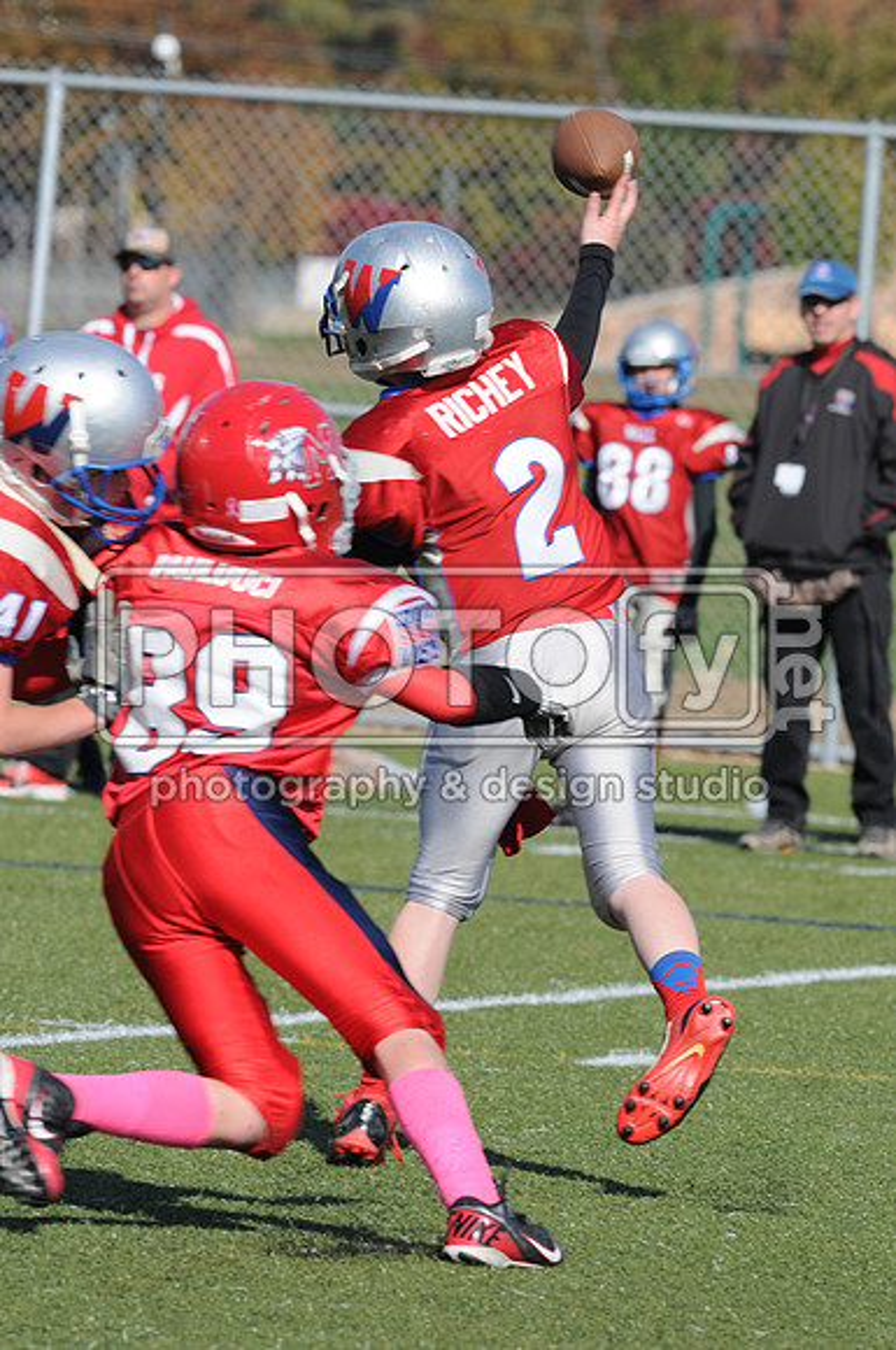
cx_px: 448
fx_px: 16849
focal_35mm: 450
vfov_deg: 4.6
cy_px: 675
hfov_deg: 3.0
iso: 200
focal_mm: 300
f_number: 10
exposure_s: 1/500
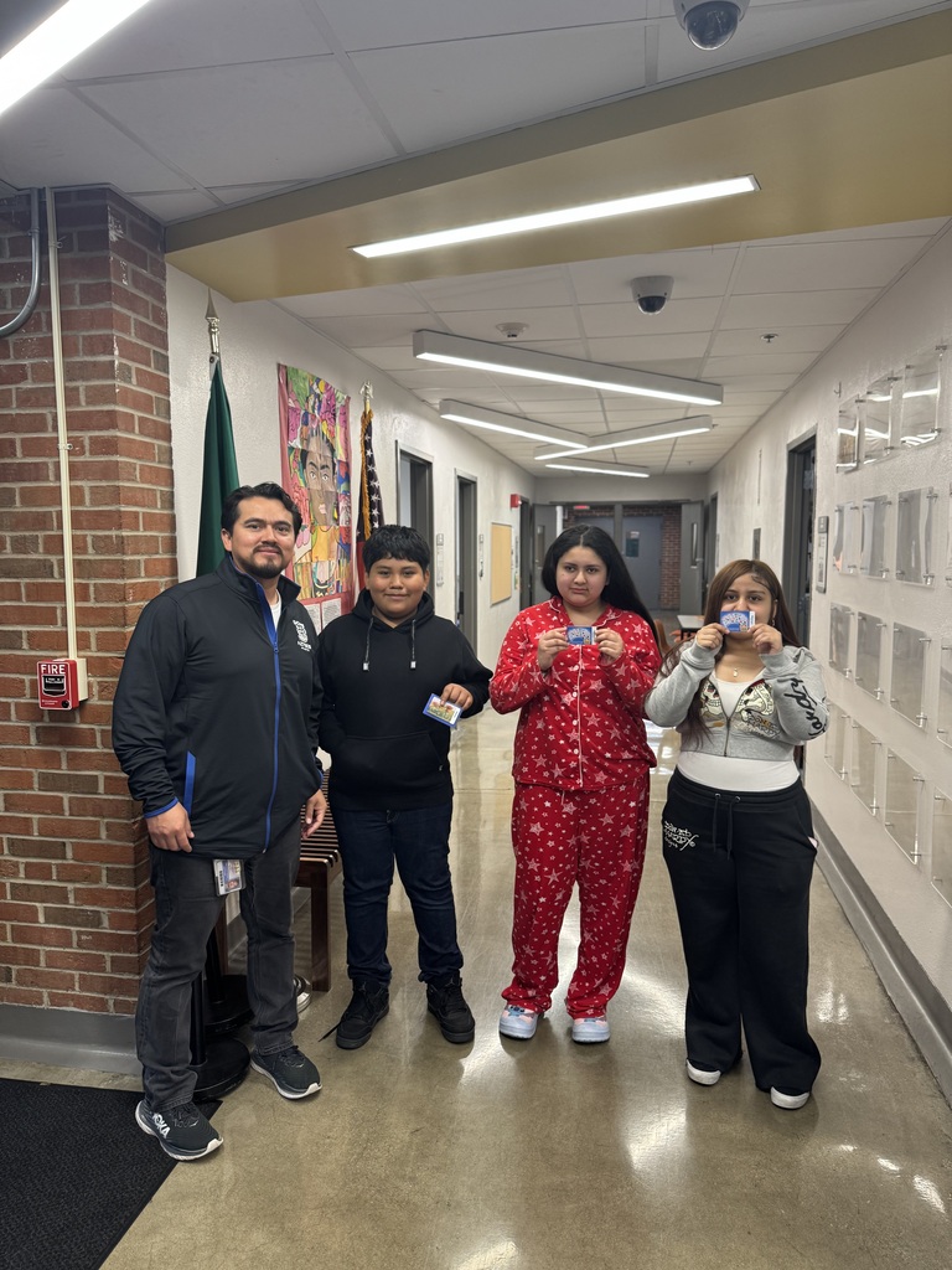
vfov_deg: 71.6
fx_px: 880
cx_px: 476
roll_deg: +0.2
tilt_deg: -6.1
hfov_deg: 56.8
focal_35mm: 24
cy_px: 635
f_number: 1.78
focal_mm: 6.76
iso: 160
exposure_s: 1/60
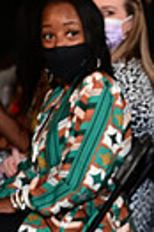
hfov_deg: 3.1
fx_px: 2843
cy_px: 326
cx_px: 335
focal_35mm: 442
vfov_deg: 4.6
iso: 1000
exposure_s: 1/125
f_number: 6.3
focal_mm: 100
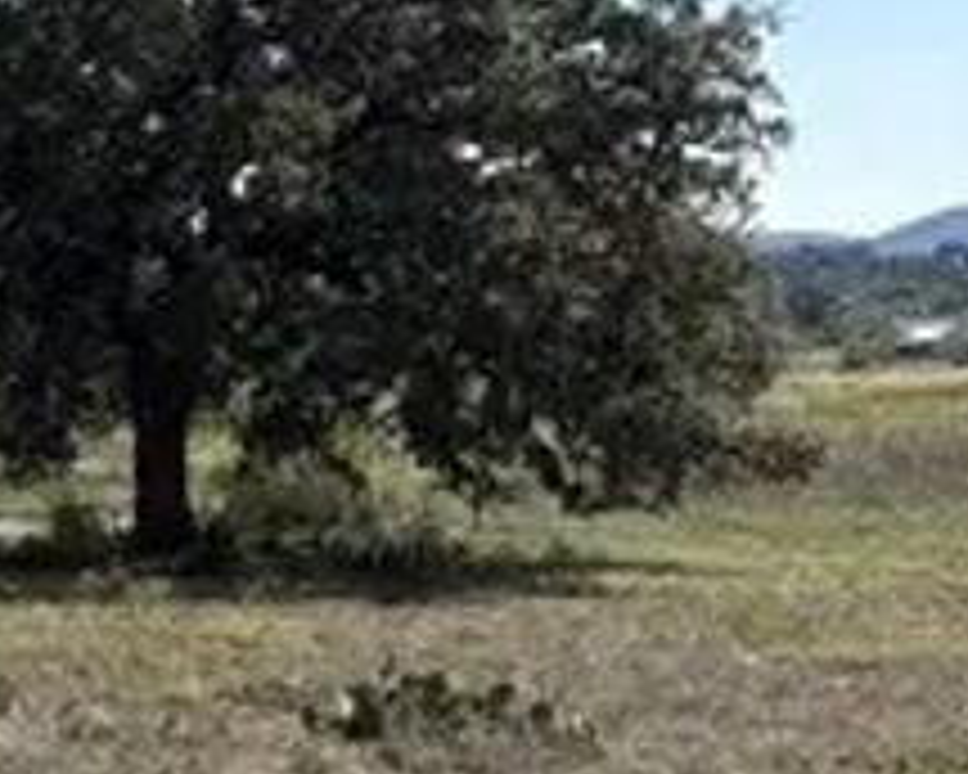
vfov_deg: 12.7
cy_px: 567
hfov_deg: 13.2
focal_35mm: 121
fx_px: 3467
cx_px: -1121
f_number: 1.6
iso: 50
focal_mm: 5.96
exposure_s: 1/4329
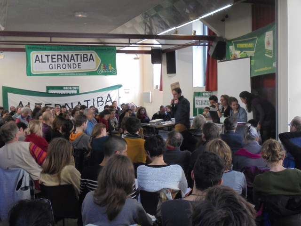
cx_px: 150
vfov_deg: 29.7
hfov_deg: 38.9
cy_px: 113
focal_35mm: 49
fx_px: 426
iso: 400
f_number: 4.8
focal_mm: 8.9
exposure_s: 1/30
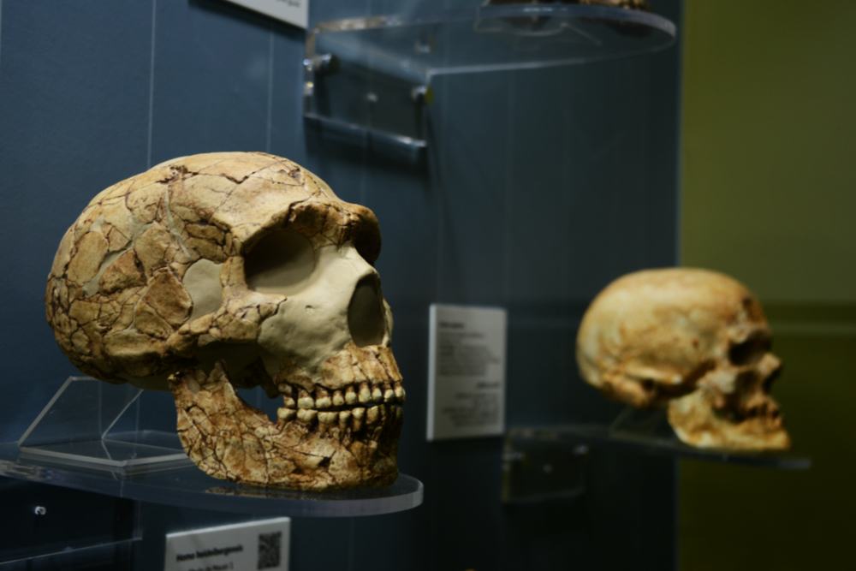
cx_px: 428
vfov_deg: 27.0
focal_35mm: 50
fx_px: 1189
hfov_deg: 39.6
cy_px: 286
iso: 250
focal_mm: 50
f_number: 4.5
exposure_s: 1/25
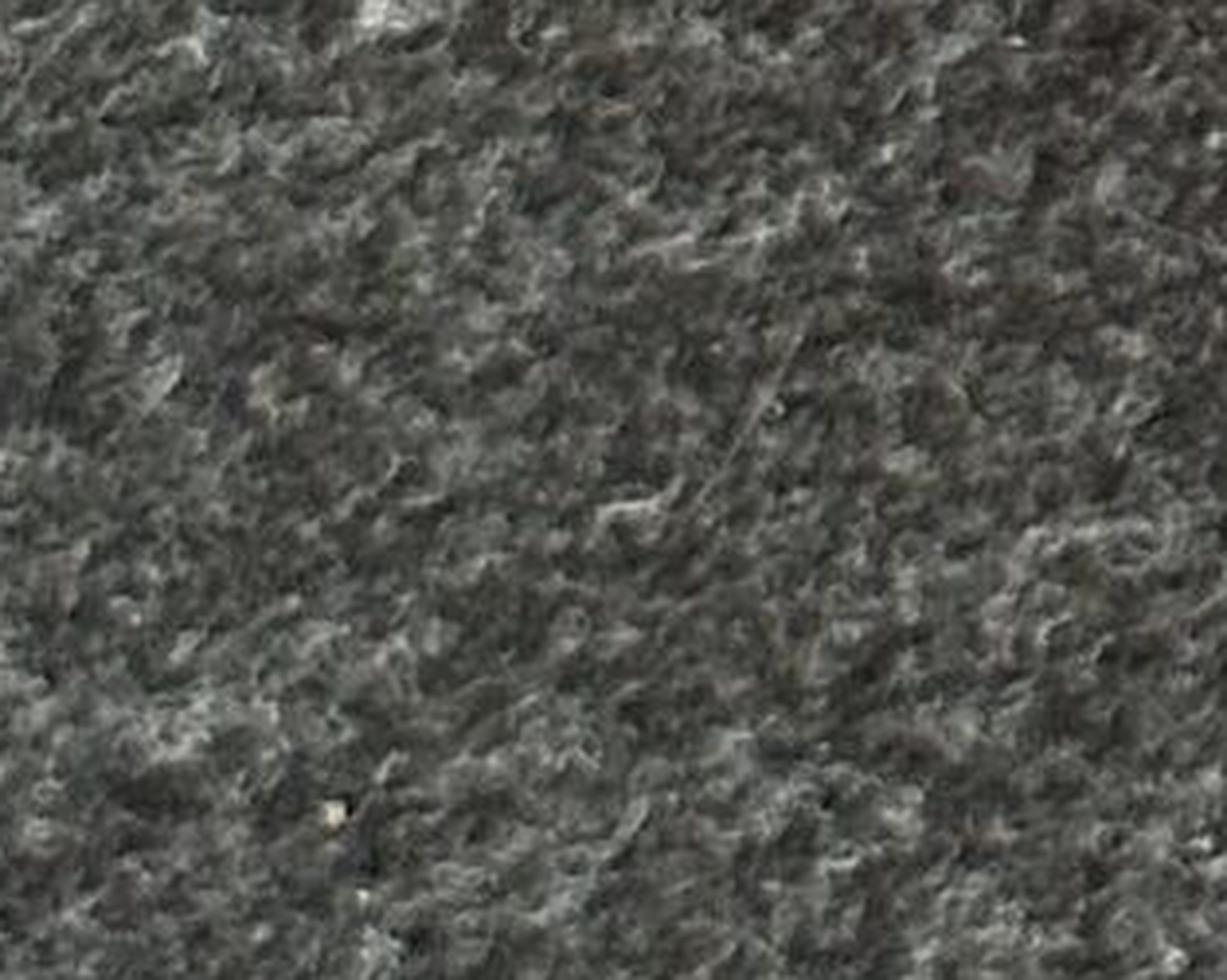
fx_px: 13868
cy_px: -2007
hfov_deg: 4.8
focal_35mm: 382
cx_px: 3575
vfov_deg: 3.9
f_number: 1.78
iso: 200
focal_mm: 6.86
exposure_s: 1/33
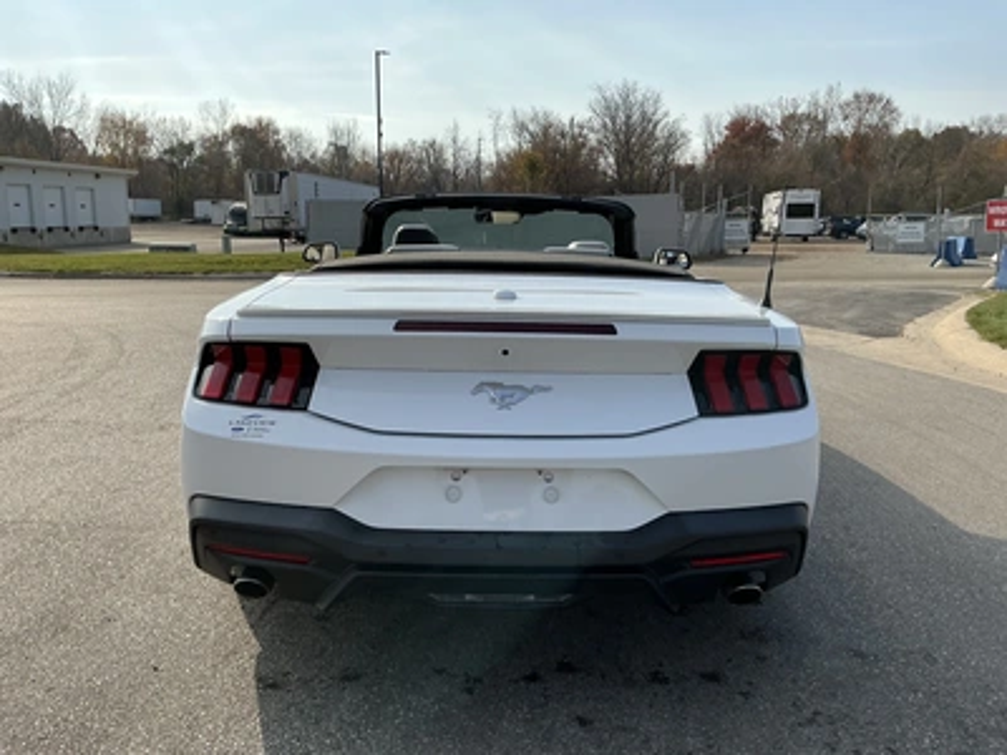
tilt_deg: -6.5
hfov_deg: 63.4
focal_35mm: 28
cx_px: 504
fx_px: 815
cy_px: 378
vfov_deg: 49.7
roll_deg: -0.5
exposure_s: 1/2227
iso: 25
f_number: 1.8
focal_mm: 3
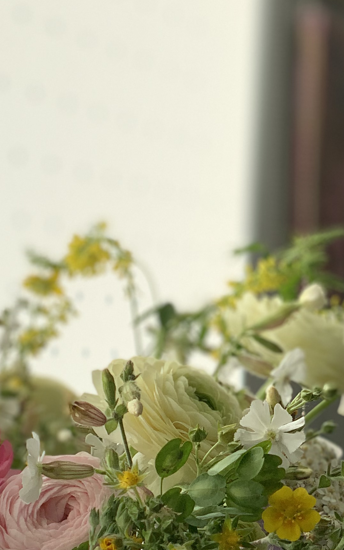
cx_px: -69
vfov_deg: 15.8
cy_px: 568
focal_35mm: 129
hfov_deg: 10.0
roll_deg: -1.5
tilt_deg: -3.9
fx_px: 1935
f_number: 2.4
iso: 16
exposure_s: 1/366
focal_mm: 6
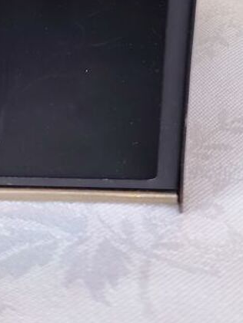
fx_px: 889
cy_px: -10
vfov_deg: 19.9
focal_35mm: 95
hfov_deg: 15.5
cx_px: 82
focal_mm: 5.25
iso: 100
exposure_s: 1/167
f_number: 1.75
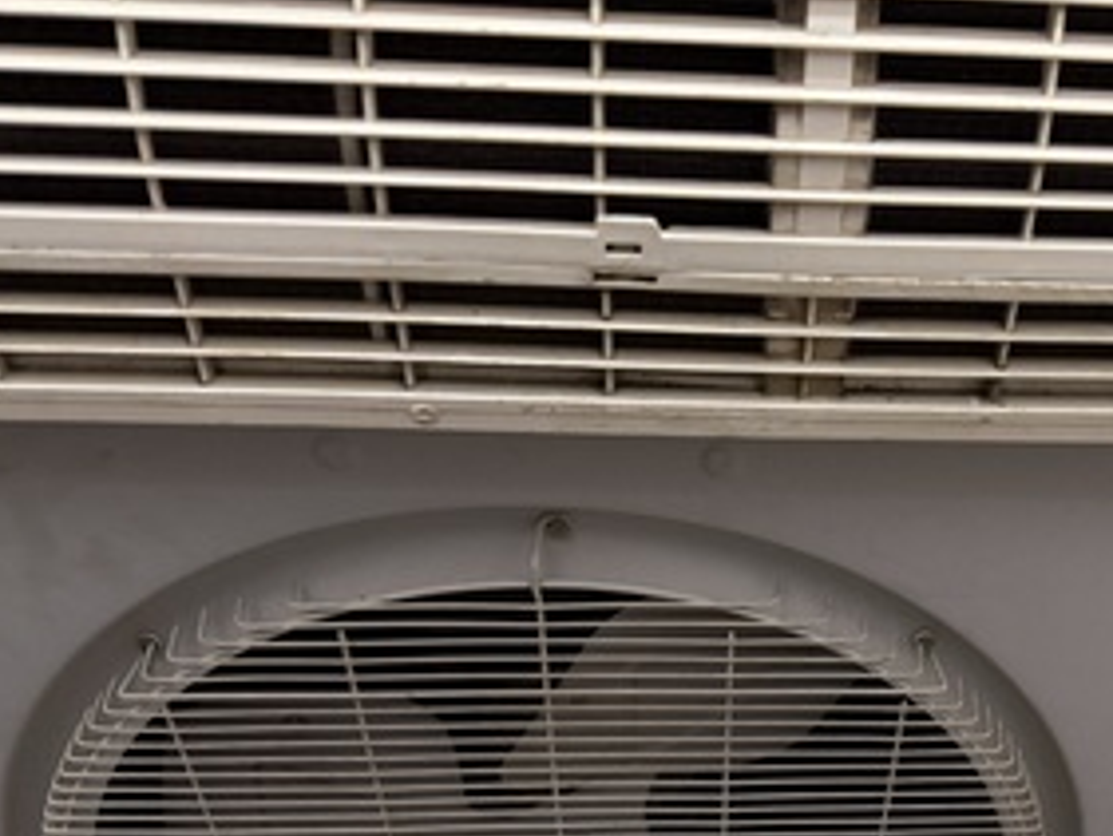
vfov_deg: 36.1
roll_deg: -4.3
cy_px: 608
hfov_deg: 46.6
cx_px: 790
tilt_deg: -41.4
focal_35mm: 39
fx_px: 1254
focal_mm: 6.76
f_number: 1.78
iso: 1000
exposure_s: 1/40
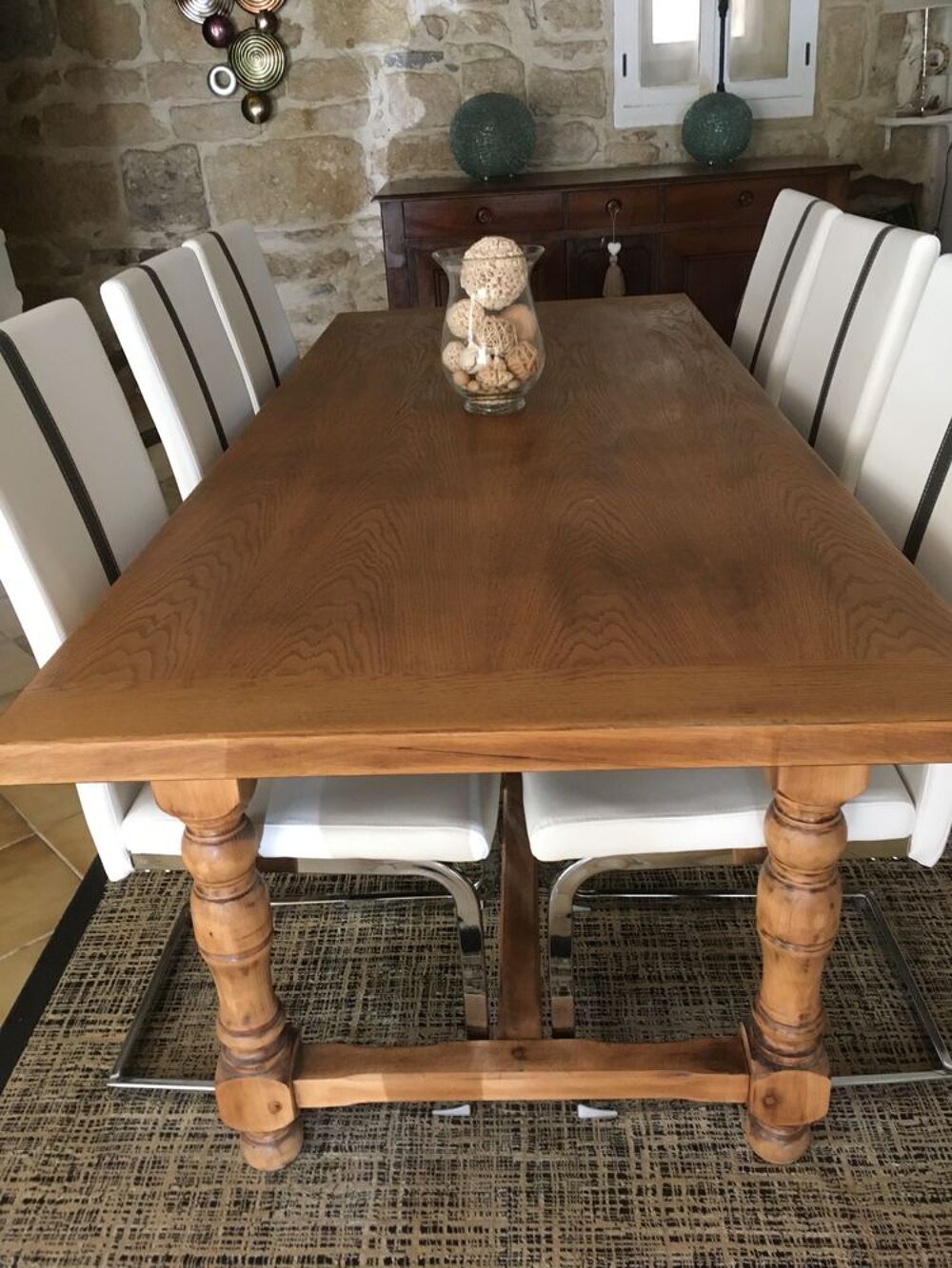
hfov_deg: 48.2
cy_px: 634
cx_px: 476
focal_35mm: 29
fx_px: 1063
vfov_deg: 61.7
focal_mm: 4.15
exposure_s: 1/33
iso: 200
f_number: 2.2
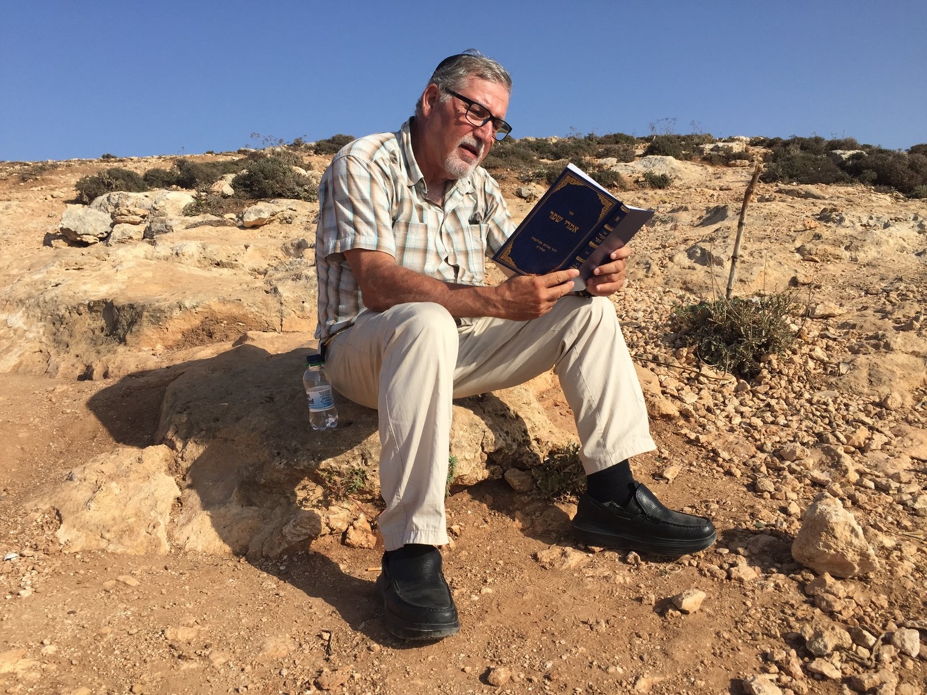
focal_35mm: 29
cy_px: 348
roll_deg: -0.4
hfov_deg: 61.7
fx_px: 777
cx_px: 464
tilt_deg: -2.3
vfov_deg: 48.2
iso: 32
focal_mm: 4.15
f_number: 2.2
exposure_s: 1/2639
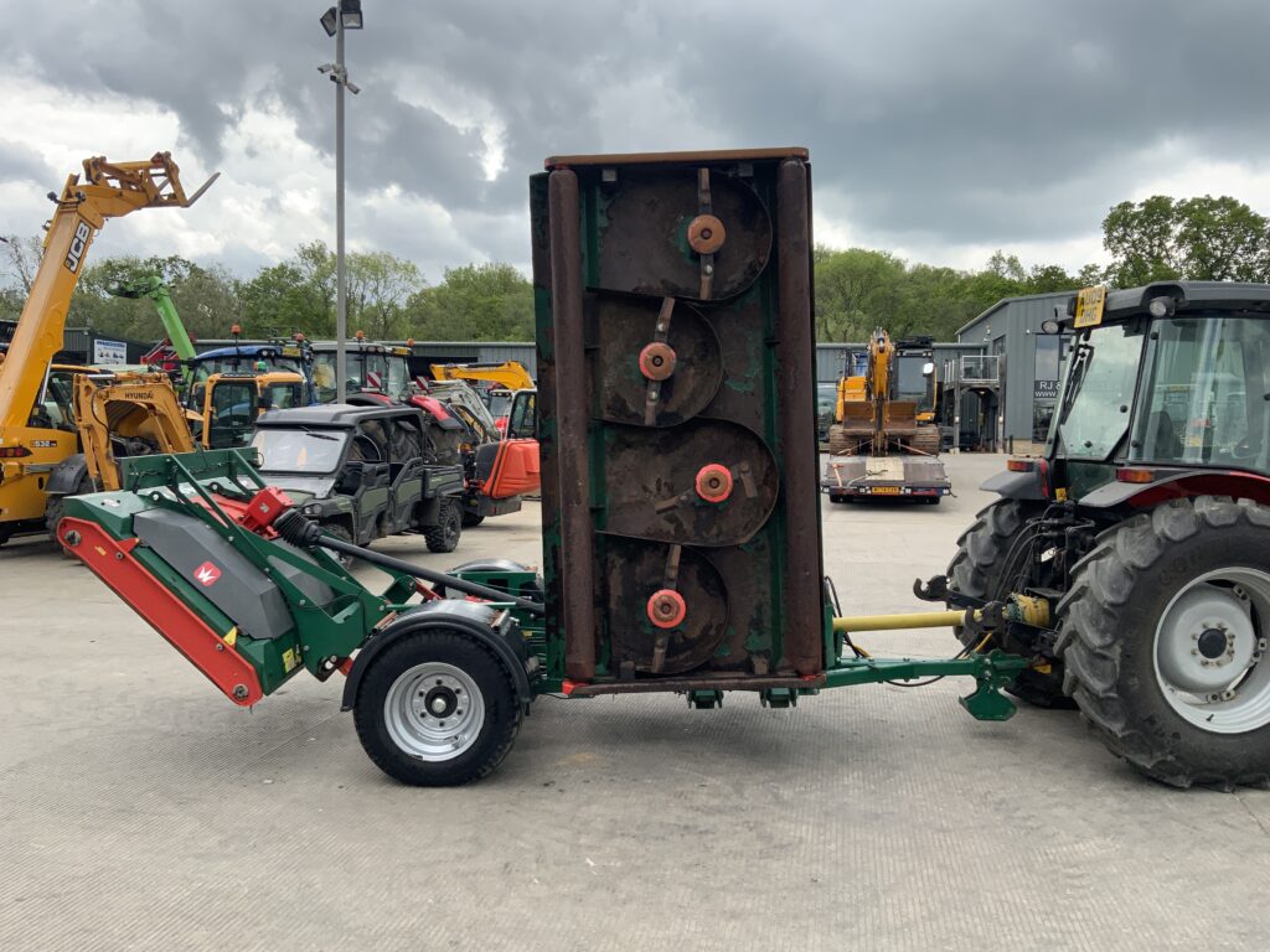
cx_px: 635
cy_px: 476
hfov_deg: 61.7
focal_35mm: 29
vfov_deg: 48.2
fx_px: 1064
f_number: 1.8
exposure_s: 1/691
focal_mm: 3
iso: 16
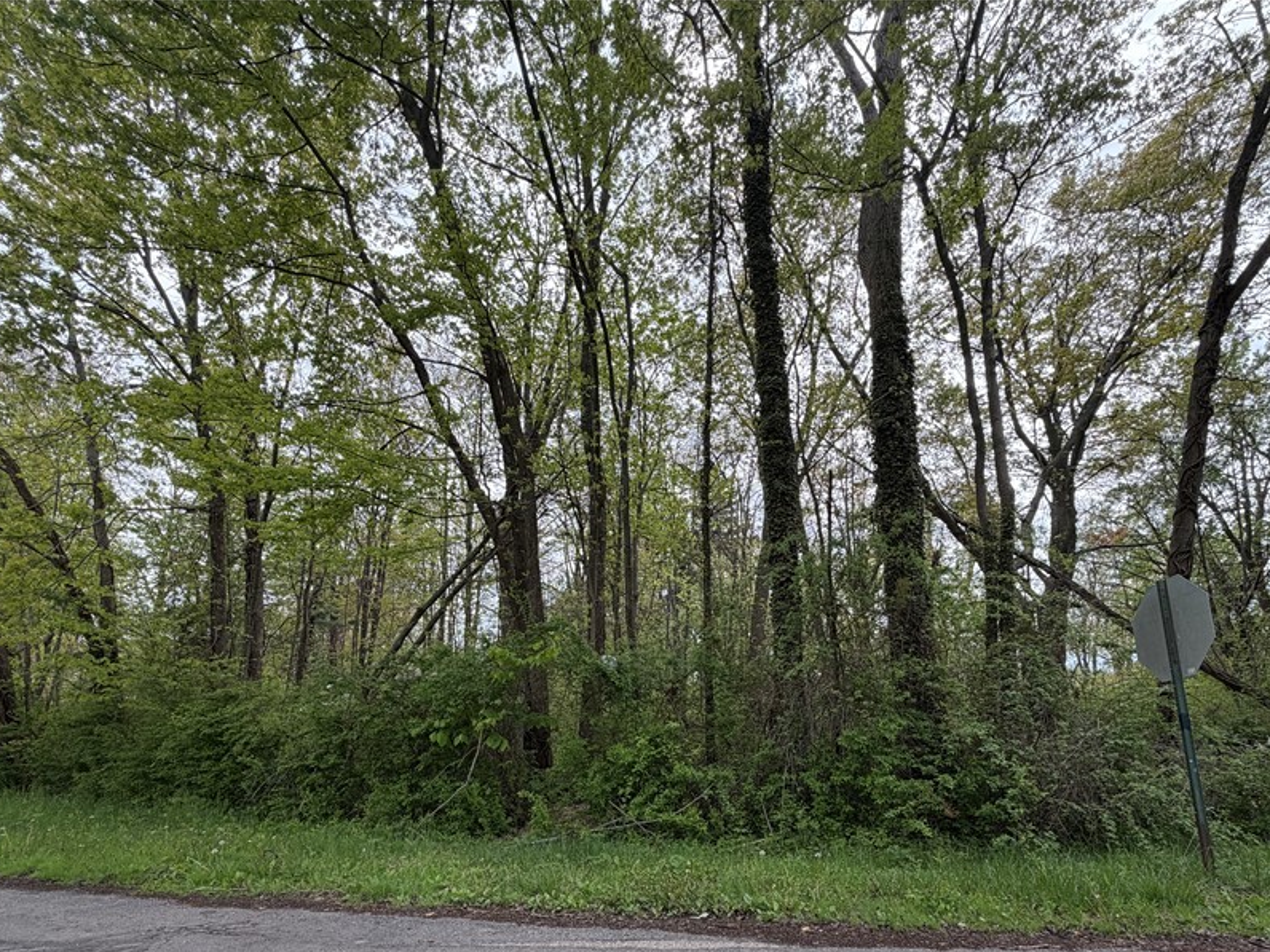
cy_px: 611
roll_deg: +1.2
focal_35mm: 18
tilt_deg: +12.1
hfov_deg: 87.7
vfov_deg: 70.1
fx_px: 660
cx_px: 667
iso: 50
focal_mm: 2.22
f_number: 2.2
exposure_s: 1/502
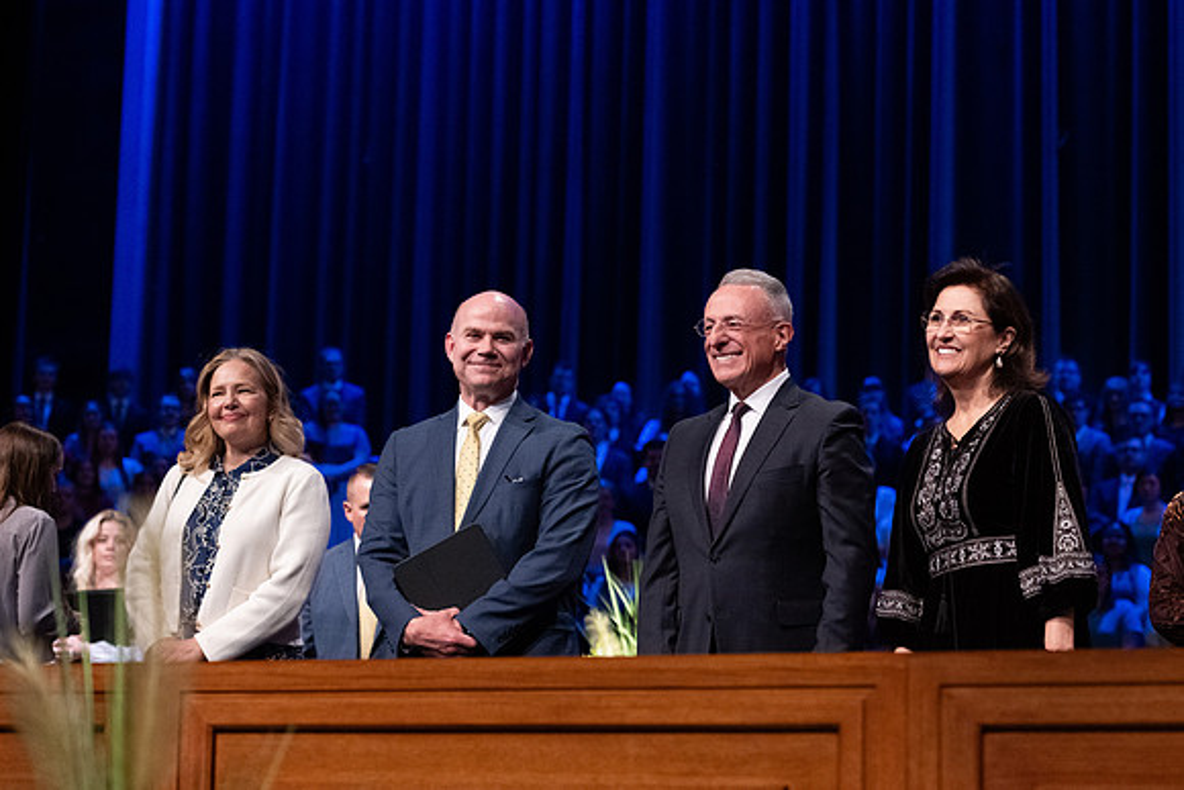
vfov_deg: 15.2
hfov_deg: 22.6
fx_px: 2959
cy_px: 373
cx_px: 682
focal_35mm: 90
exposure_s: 1/200
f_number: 3.2
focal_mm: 70
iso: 4000
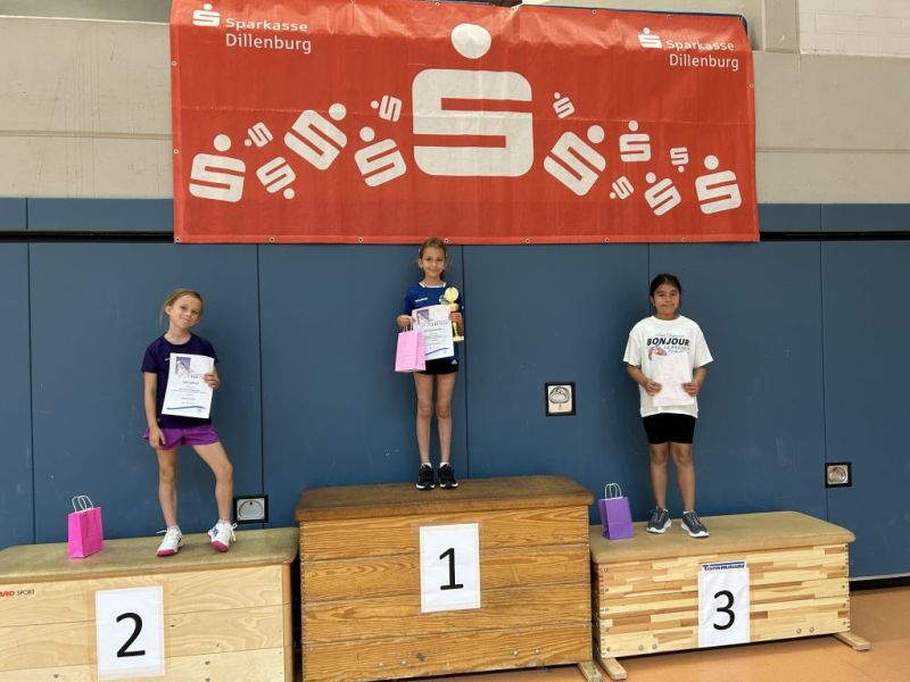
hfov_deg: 67.3
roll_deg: +1.5
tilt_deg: -0.7
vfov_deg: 53.1
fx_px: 683
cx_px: 455
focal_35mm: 26
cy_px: 341
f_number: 1.5
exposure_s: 1/50
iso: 125
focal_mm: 5.7
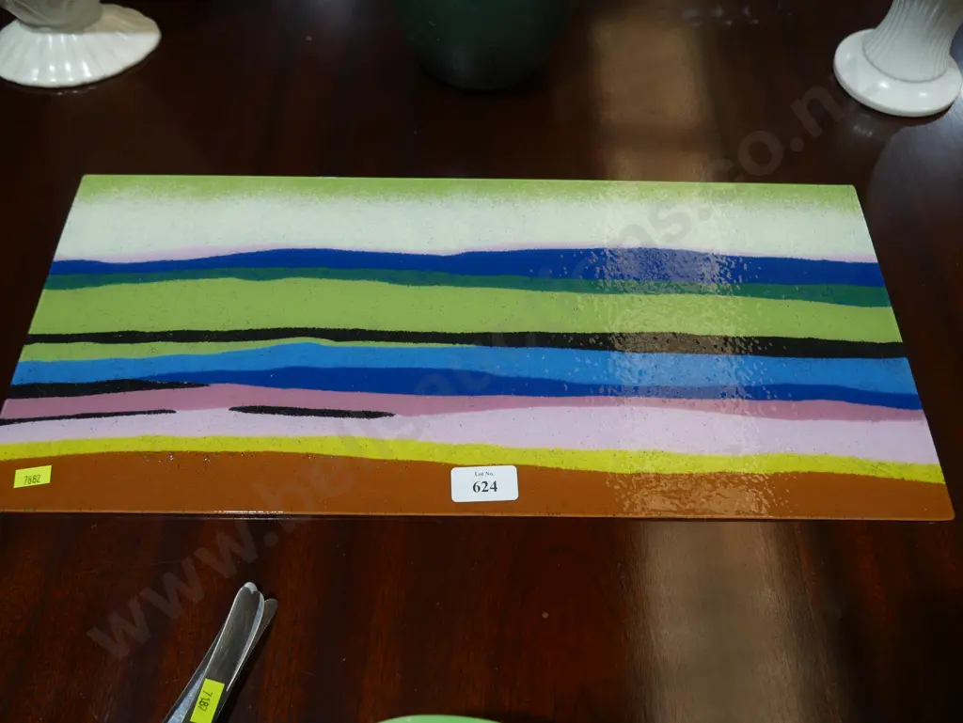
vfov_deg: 46.8
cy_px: 362
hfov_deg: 59.9
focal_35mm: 30
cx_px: 482
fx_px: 835
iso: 200
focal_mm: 15
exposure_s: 1/80
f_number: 3.6
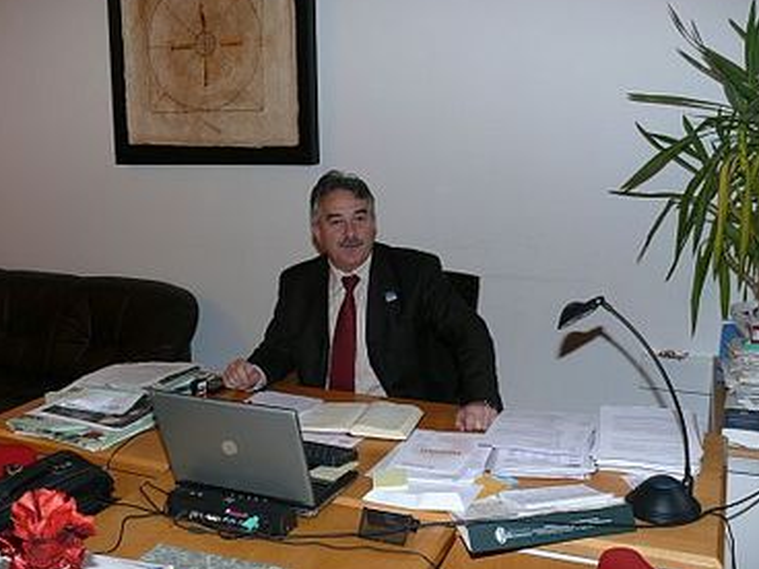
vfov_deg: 37.7
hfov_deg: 49.0
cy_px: 278
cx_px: 369
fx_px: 833
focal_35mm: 38
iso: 100
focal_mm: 7.4
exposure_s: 1/30
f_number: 4
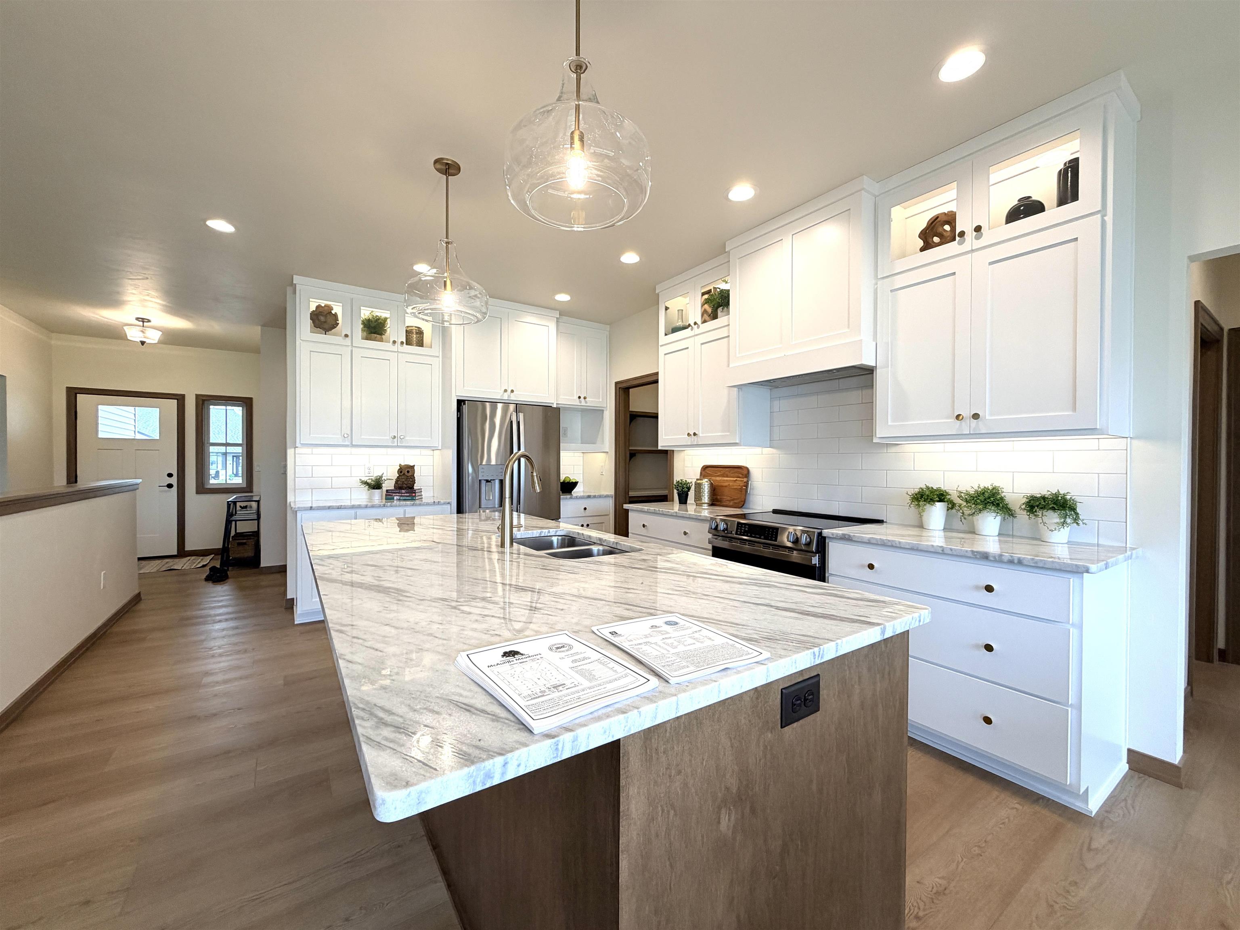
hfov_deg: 102.1
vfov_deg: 85.7
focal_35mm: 14
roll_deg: -0.4
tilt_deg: -0.3
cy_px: 465
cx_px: 620
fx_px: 502
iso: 80
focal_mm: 2.22
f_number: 2.2
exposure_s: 1/120
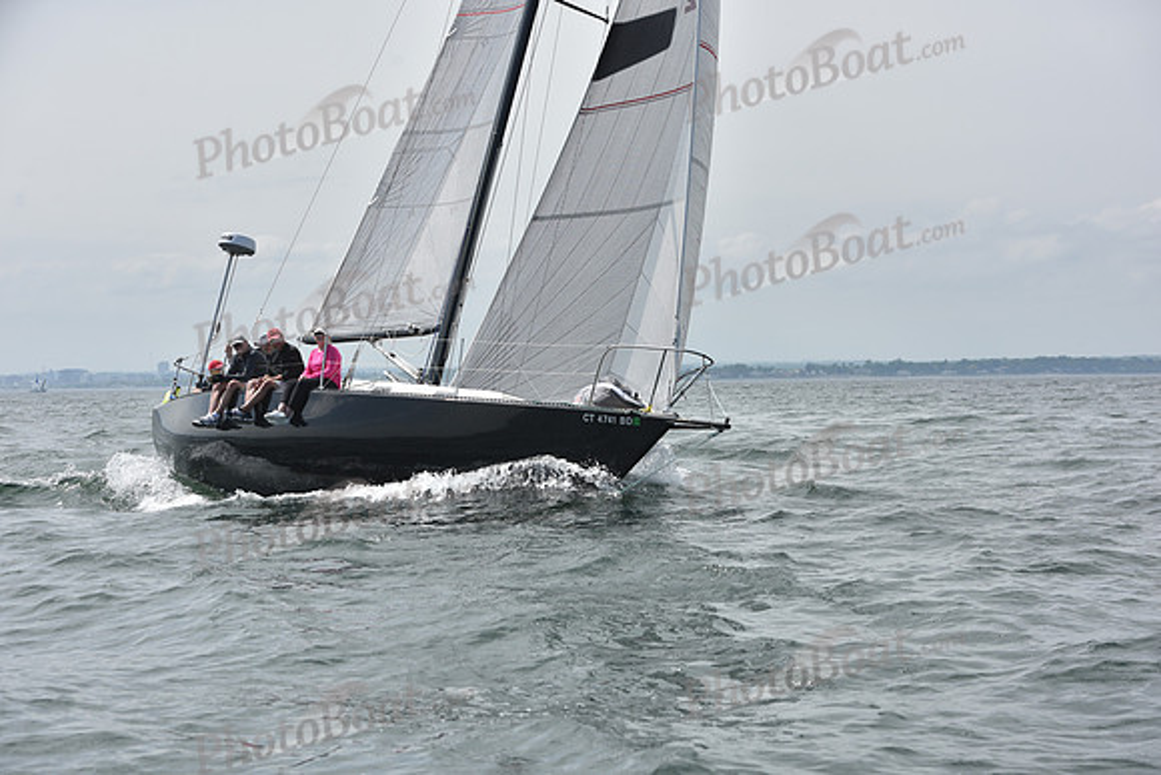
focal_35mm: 75
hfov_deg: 27.0
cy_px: 388
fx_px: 2419
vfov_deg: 18.2
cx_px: 580
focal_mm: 75
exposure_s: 1/1250
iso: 200
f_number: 7.1
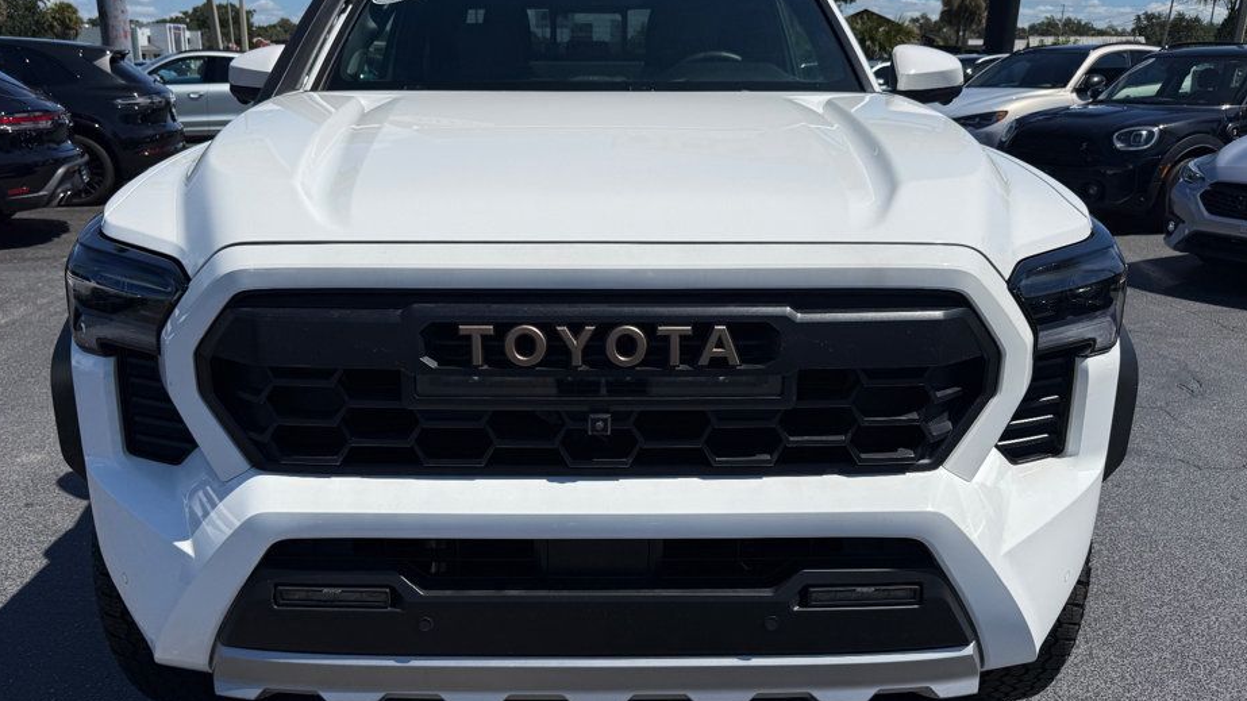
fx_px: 959
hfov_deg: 66.0
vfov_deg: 40.2
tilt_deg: -15.9
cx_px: 592
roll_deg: -1.4
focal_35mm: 29
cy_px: 361
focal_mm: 6.76
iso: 80
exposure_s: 1/11905
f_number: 1.78
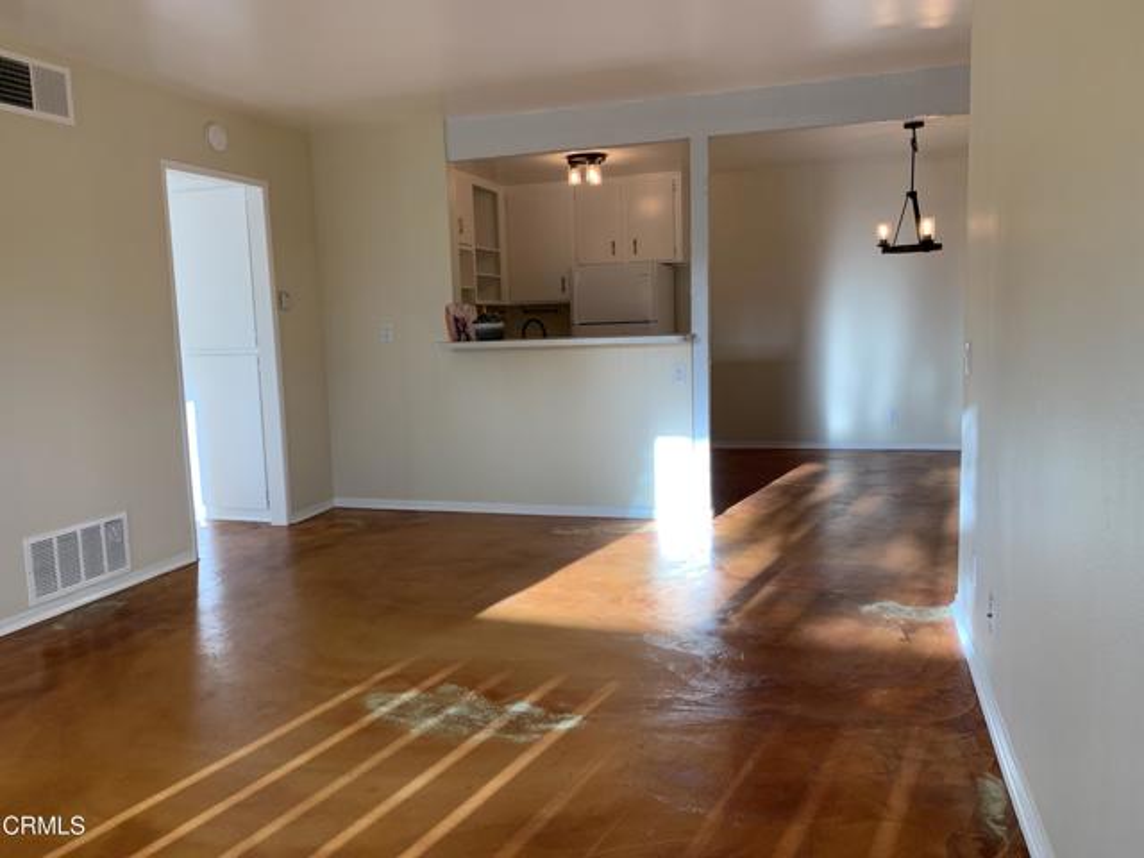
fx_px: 859
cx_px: 572
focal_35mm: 26
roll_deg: +2.7
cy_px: 429
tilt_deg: -8.0
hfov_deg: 67.3
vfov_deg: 53.1
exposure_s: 1/120
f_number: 1.8
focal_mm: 4.25
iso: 64
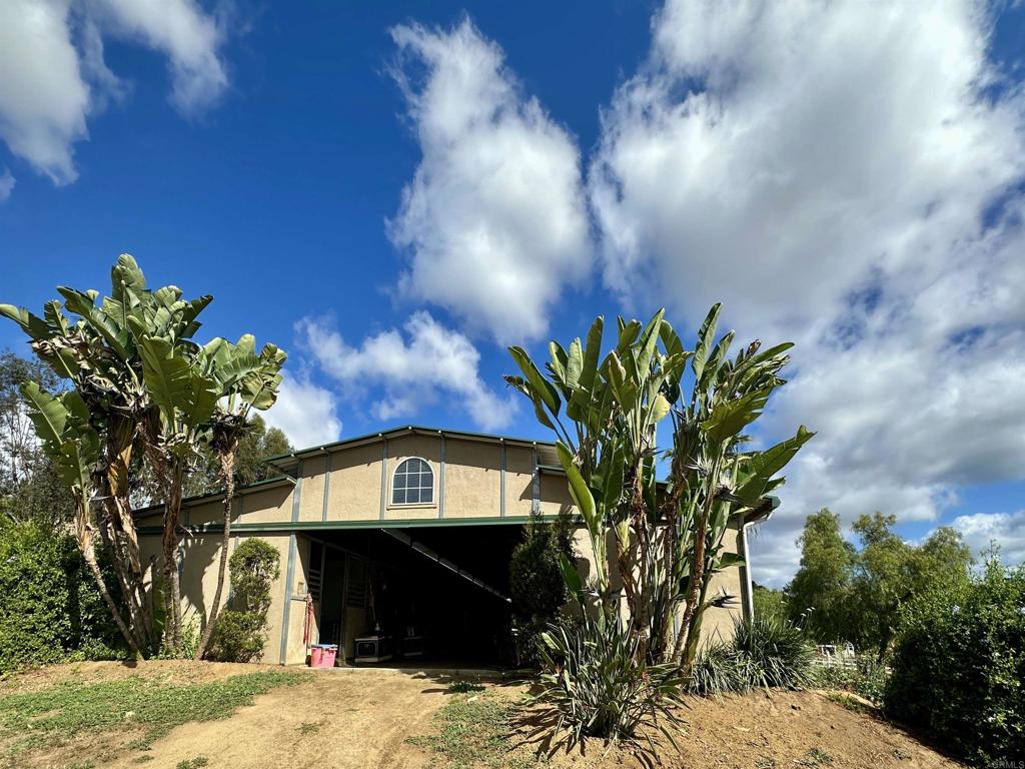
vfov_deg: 85.7
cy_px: 384
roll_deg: -0.1
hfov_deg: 102.1
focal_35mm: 14
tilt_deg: +27.6
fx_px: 415
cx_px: 512
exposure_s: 1/2053
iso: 50
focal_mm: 2.22
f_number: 2.2
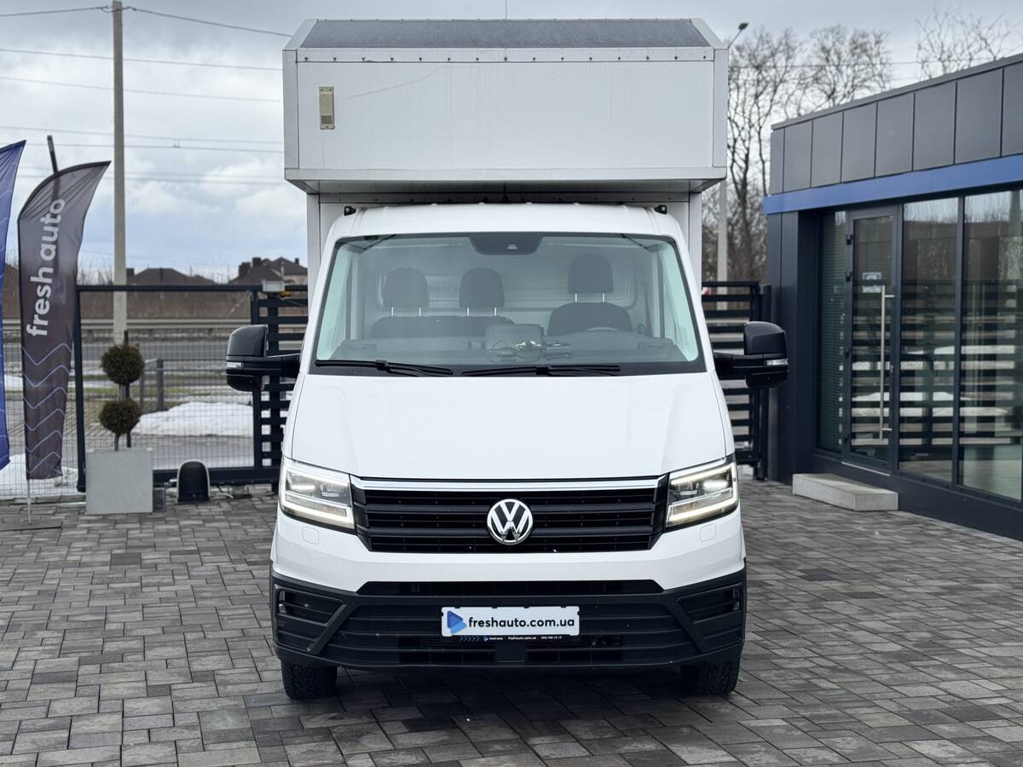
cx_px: 512
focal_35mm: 48
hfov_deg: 39.7
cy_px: 384
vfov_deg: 30.3
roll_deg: -0.1
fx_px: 1419
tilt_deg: -3.9
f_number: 1.78
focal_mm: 6.76
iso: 64
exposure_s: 1/1114
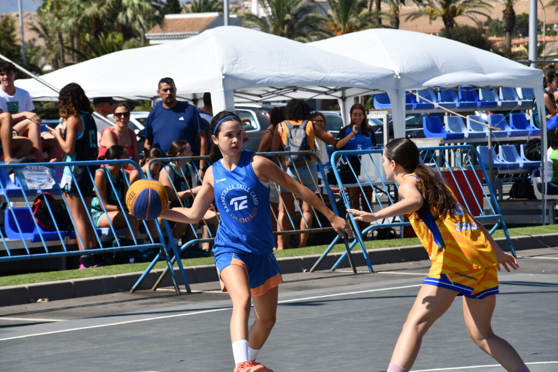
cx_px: 279
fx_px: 2434
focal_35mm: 157
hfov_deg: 13.1
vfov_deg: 8.7
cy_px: 186
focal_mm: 105
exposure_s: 1/320
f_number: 9
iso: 100
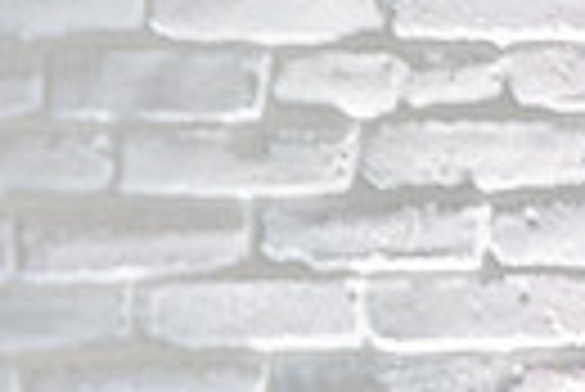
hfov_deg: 2.3
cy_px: 593
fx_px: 14527
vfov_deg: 1.5
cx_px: -675
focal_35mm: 893
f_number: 2.8
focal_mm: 200
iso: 1600
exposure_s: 1/320
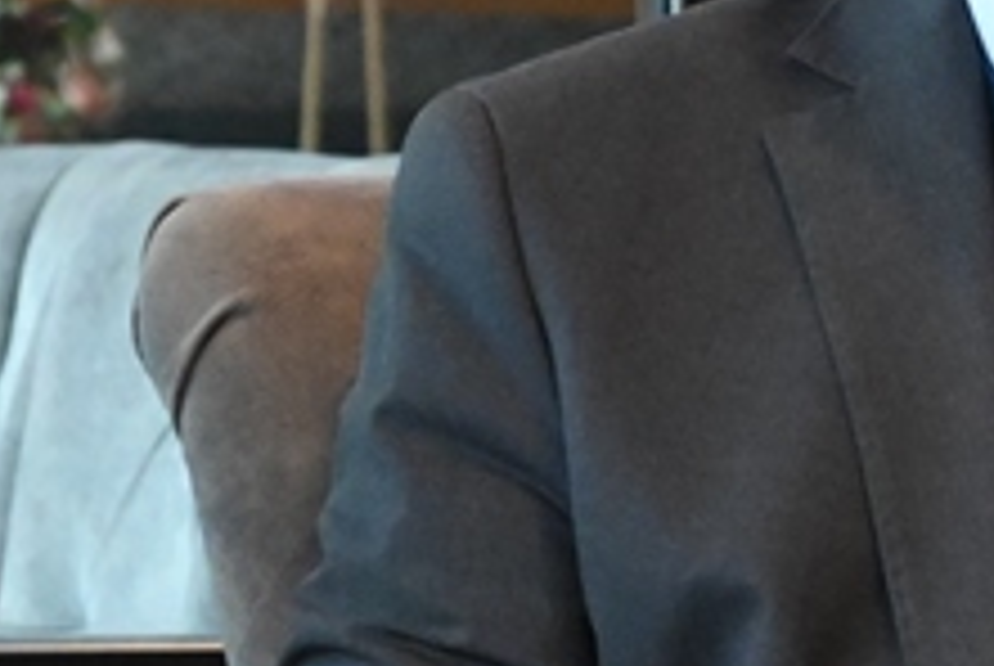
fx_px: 7492
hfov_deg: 7.5
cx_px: 1210
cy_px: 277
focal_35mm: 271
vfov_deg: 5.1
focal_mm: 50
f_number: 6.3
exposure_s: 1/125
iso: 8000
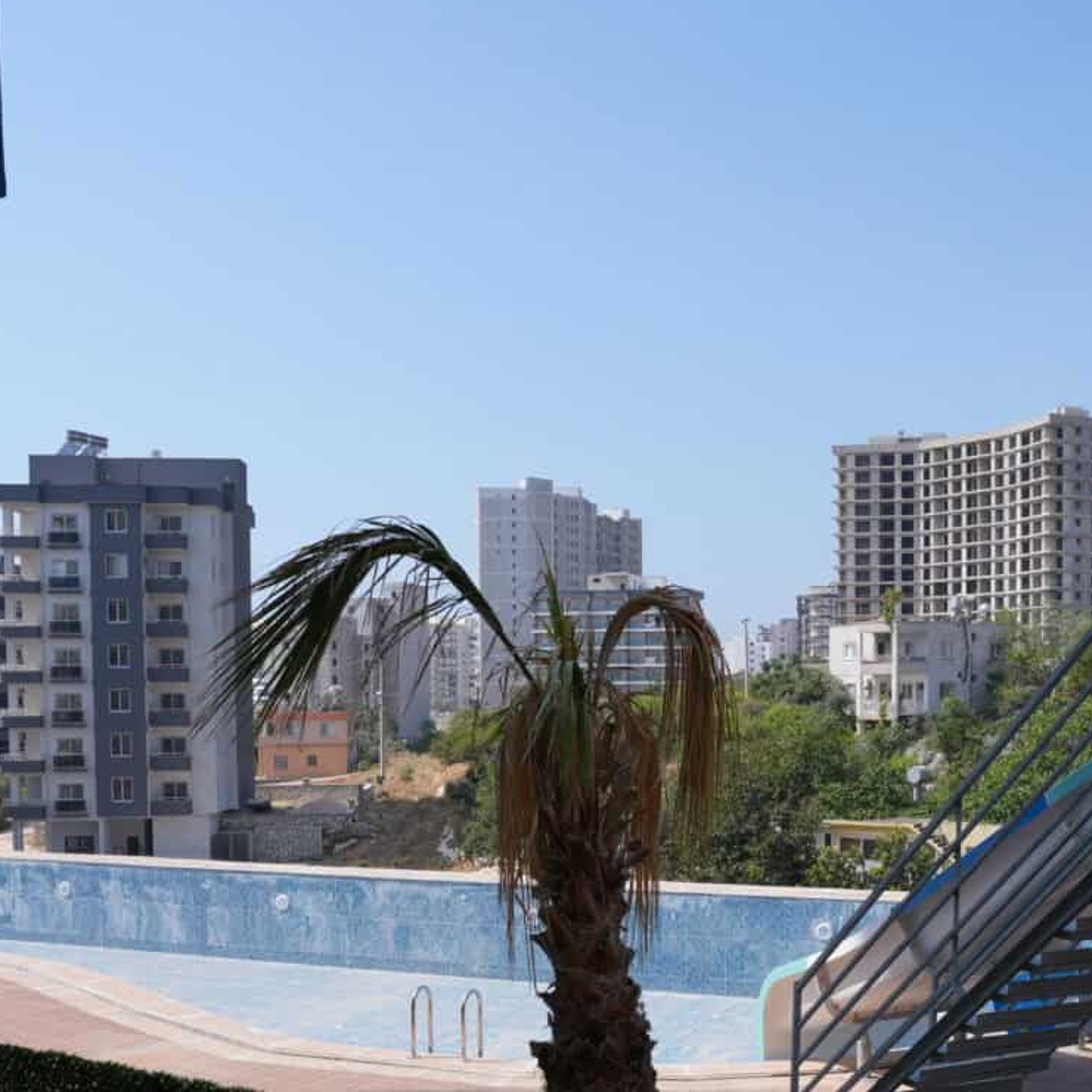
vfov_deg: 41.0
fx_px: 1428
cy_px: 778
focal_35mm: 40
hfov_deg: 41.2
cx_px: 748
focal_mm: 17
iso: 100
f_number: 8
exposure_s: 1/250
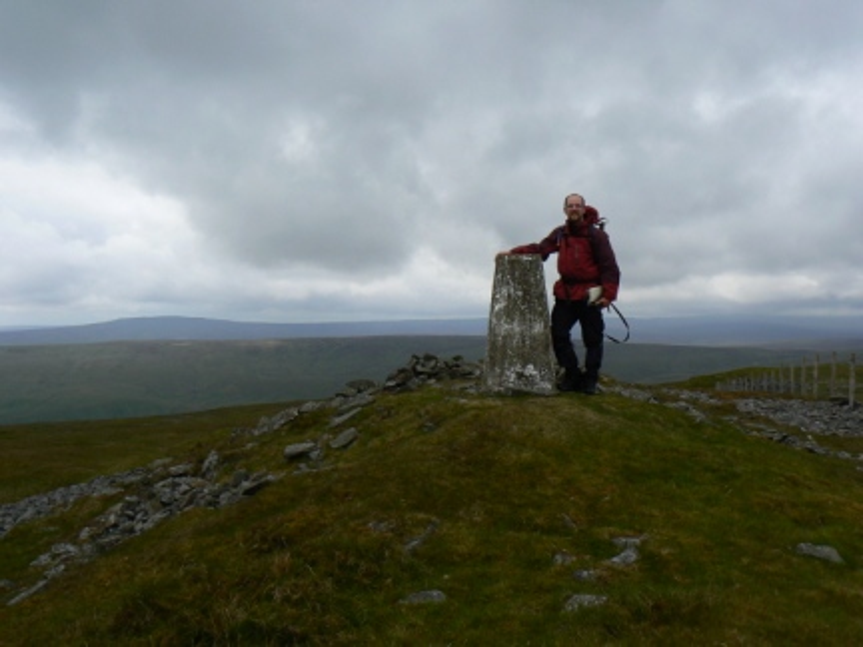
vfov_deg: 39.7
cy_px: 324
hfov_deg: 51.4
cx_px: 432
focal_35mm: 36
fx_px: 898
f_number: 5.6
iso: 80
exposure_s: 1/400
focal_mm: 6
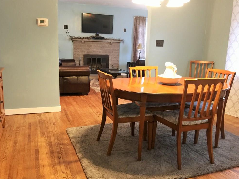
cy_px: 91
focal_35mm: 30
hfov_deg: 60.0
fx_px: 207
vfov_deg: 46.7
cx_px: 117
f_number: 2.2
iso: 100
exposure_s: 1/8
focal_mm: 4.15
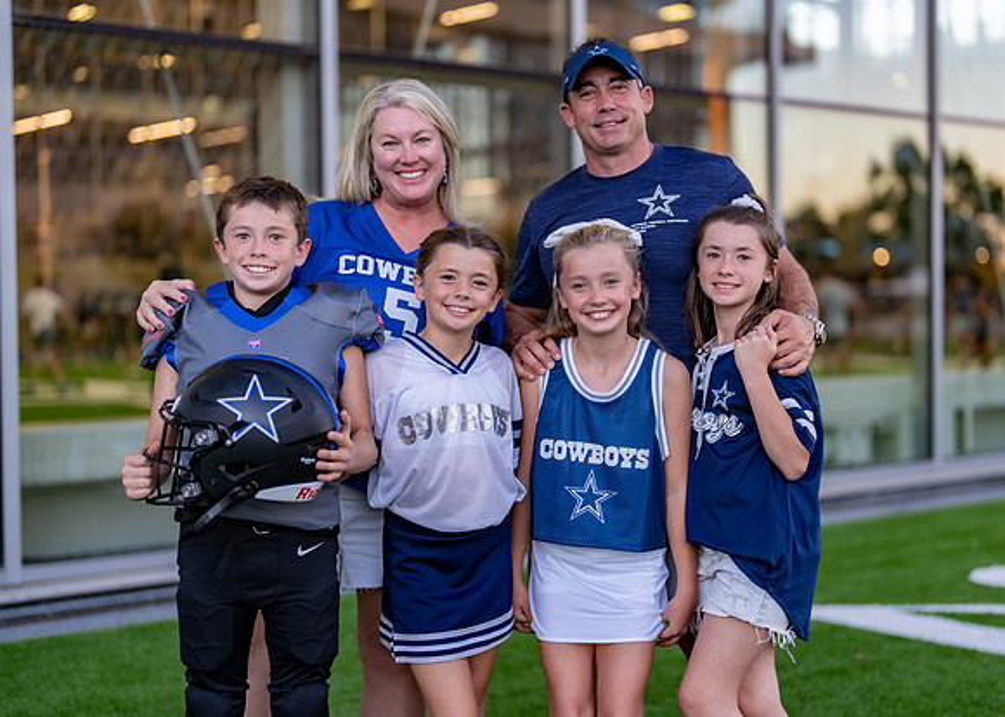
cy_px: 363
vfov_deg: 24.5
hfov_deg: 33.8
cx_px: 570
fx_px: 1653
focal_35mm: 58
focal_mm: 50
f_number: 1.2
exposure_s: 1/320
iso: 100
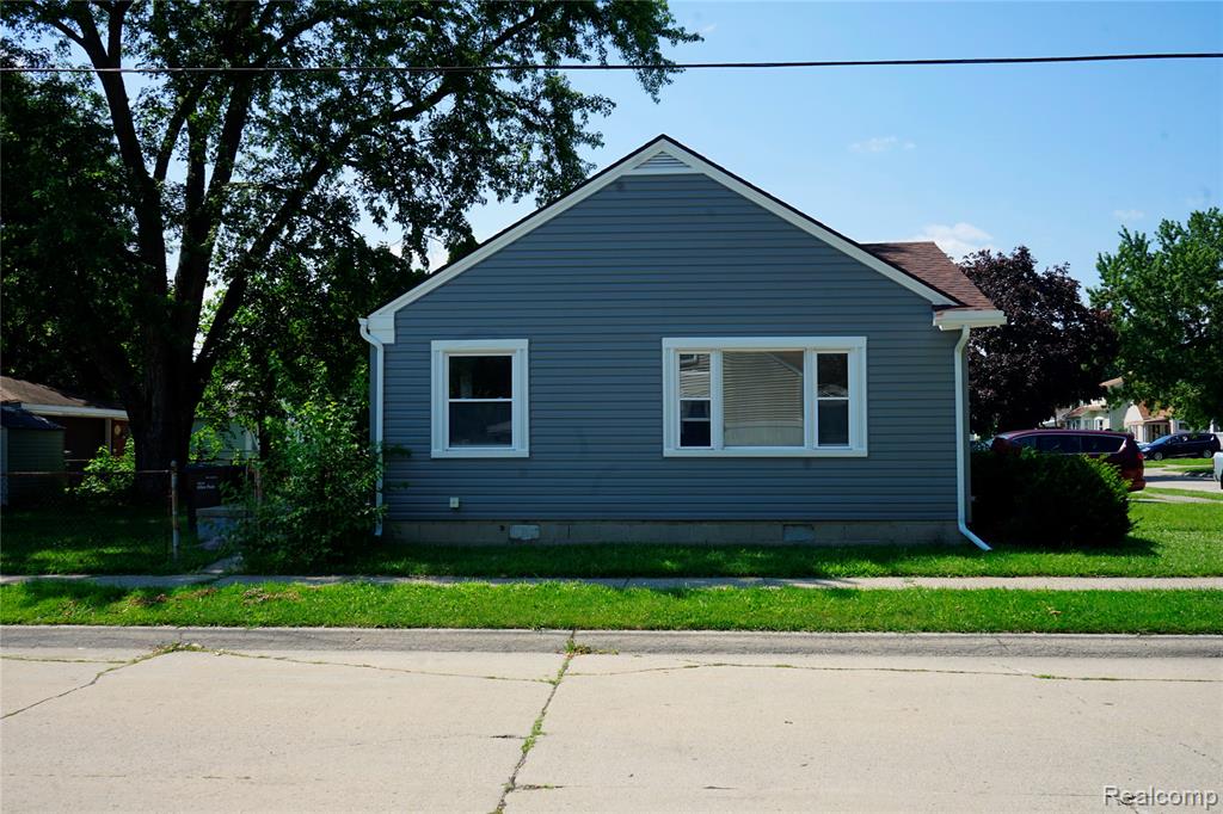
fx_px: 1087
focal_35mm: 32
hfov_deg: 58.7
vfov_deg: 41.1
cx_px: 612
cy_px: 407
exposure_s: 1/125
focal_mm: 32
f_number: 11
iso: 100
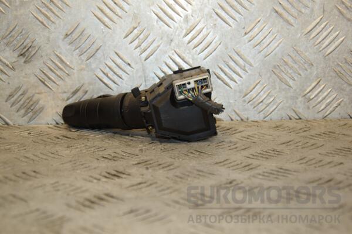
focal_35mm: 68
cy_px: 117
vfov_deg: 20.2
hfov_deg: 29.9
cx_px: 176
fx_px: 660
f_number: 6.3
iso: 800
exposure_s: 1/200
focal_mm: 45
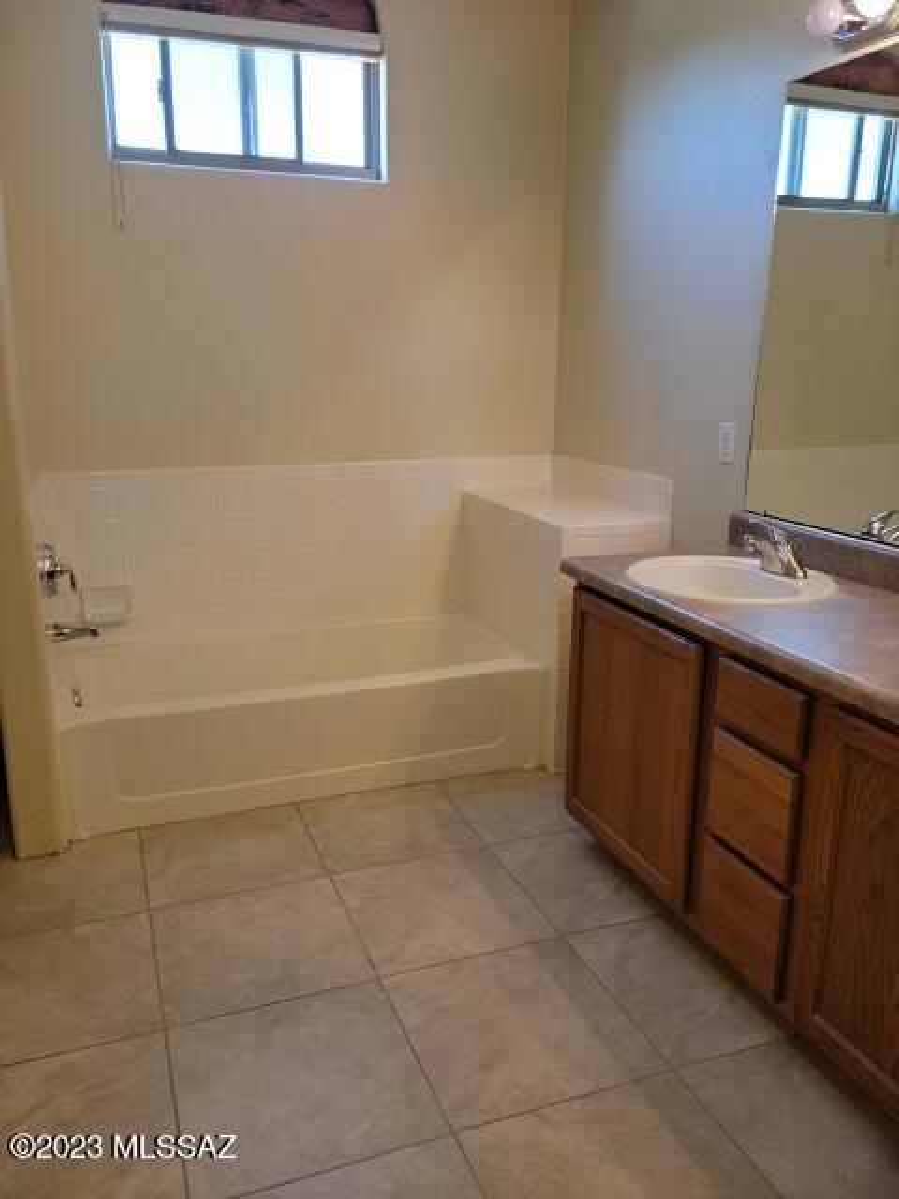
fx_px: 970
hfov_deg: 49.7
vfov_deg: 63.4
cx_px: 450
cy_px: 600
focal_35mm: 28
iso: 125
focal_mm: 5.9
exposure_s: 1/60
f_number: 2
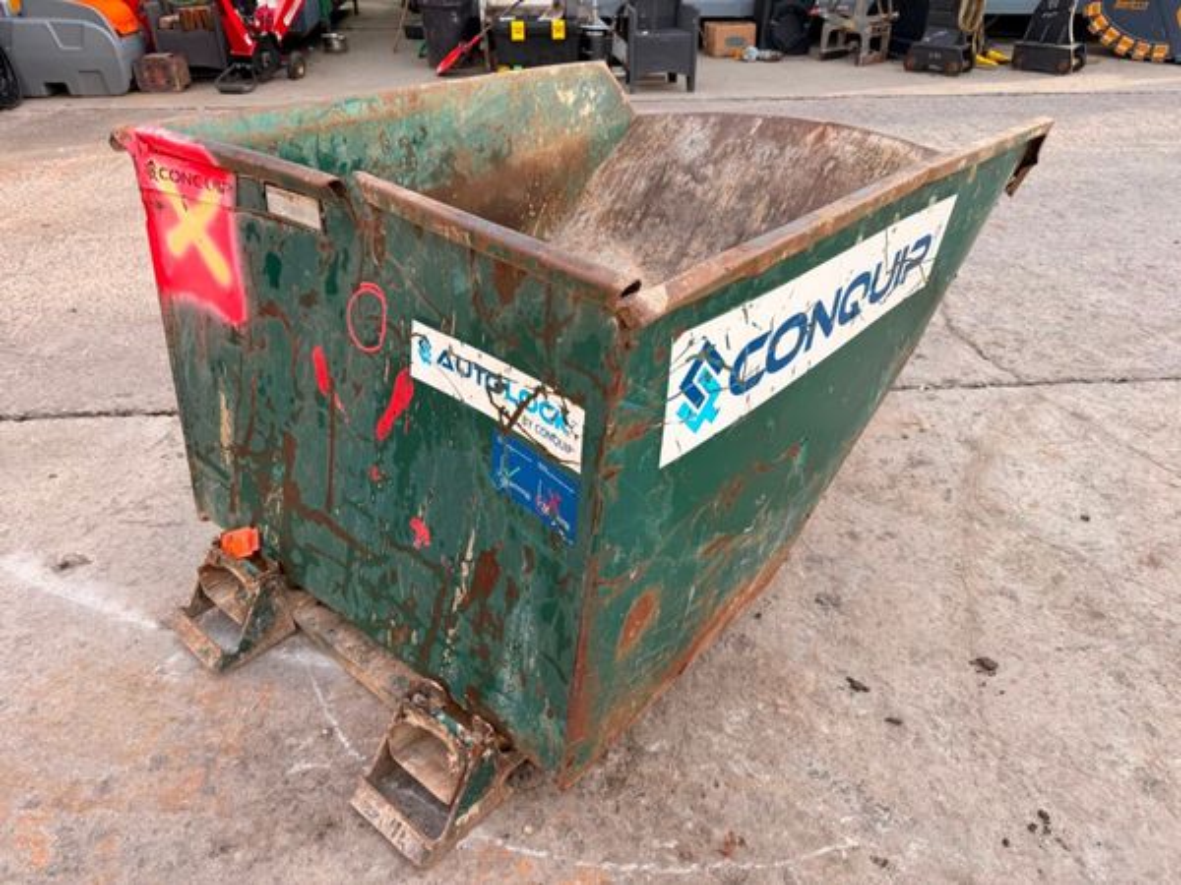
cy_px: 442
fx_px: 819
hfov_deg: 71.6
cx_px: 590
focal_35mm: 24
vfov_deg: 56.8
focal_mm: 6.76
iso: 64
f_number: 1.78
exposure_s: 1/252
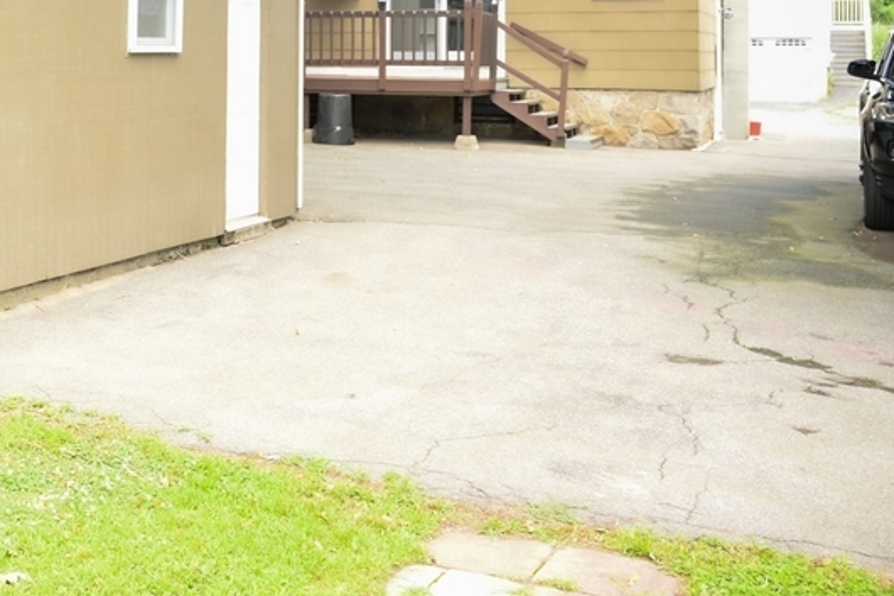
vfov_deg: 23.1
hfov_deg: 33.0
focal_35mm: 57
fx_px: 1414
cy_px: 48
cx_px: 59
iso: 320
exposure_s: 1/80
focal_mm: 29.5
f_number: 5
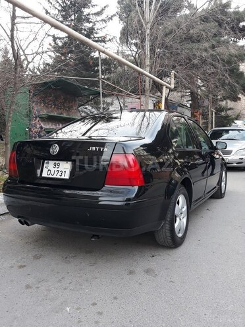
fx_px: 255
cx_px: 122
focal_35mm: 27
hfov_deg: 51.4
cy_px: 164
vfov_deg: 65.3
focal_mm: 3.71
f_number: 1.7
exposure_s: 1/103
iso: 40
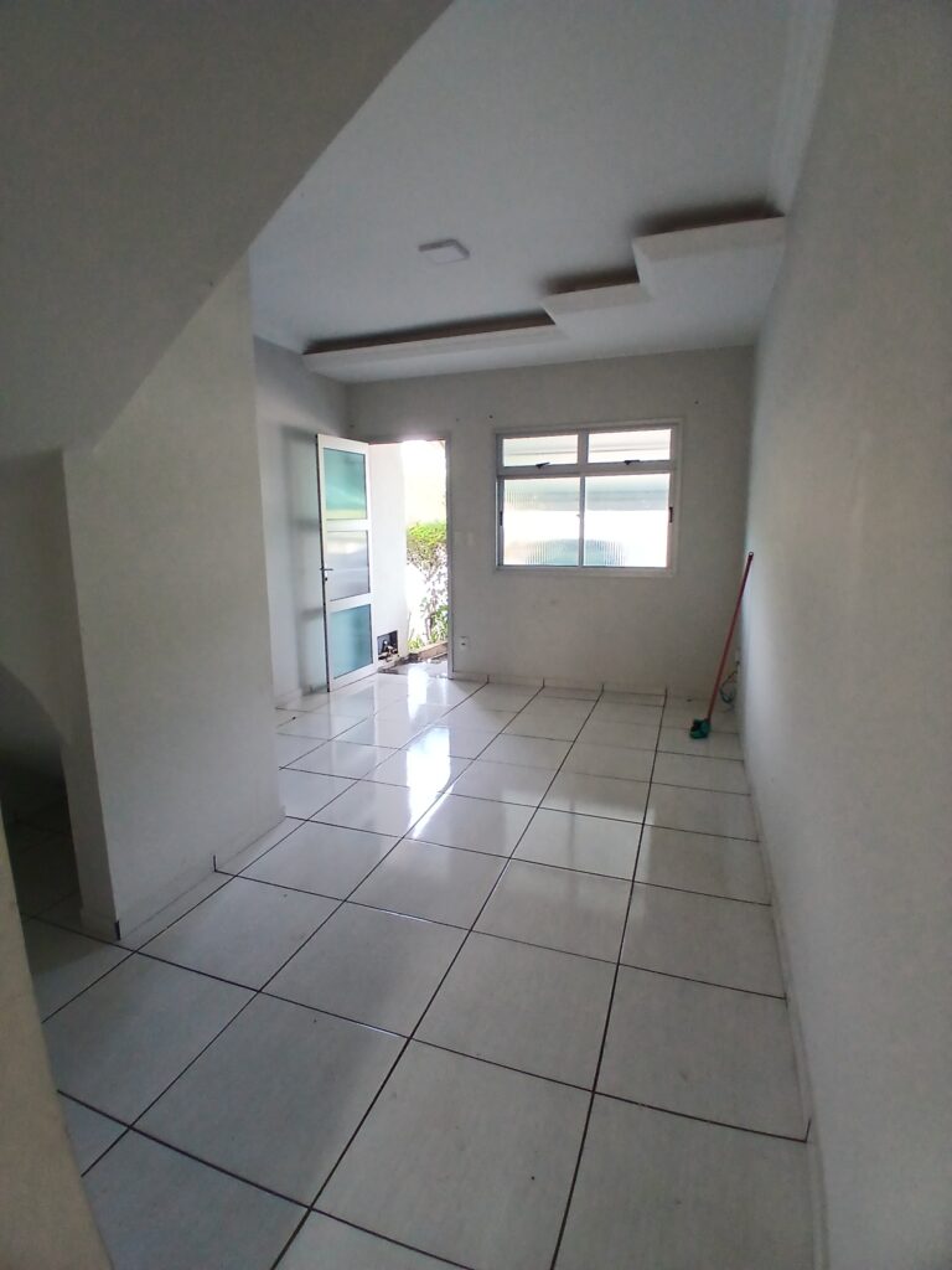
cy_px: 635
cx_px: 476
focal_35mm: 17
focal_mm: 1.4
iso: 100
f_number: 2.2
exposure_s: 1/30
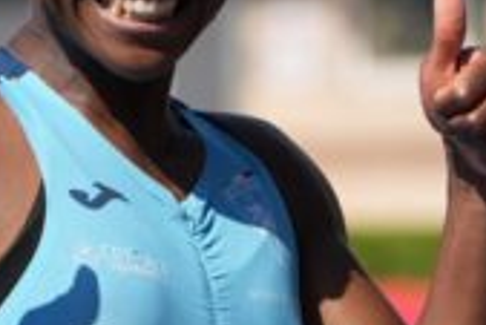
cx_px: 104
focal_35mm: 557
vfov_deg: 2.5
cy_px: 148
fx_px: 7526
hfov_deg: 3.7
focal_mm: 94
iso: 100
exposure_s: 1/2000
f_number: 2.8
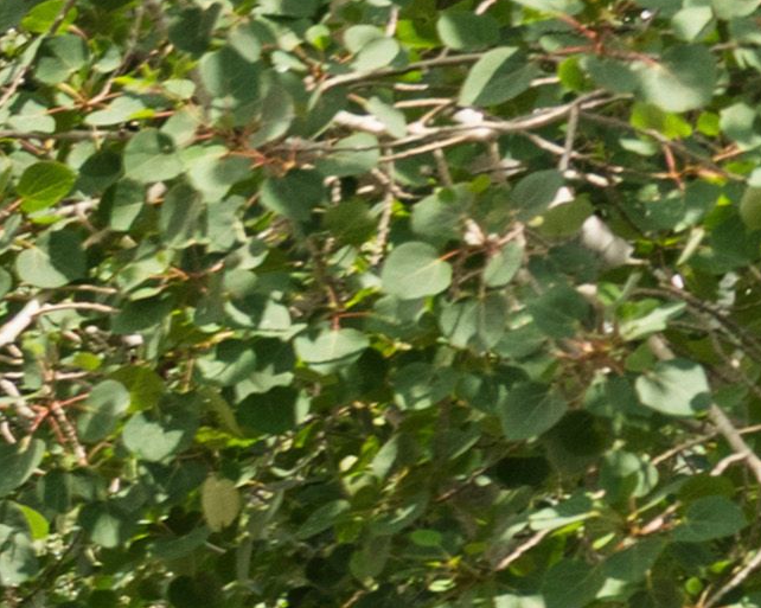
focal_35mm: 209
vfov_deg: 7.2
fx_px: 4705
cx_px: -2714
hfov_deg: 6.5
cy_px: 991
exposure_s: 1/125
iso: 320
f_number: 7.1
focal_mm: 24
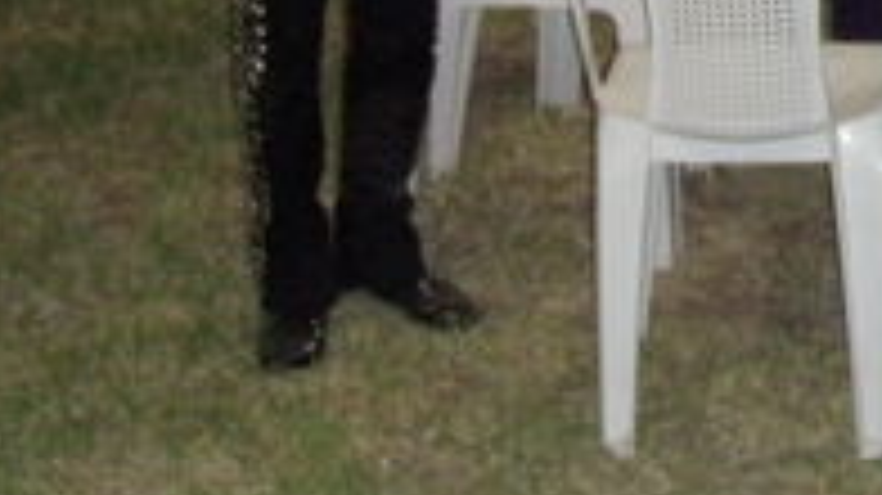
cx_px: 958
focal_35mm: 135
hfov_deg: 15.5
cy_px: -441
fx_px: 3156
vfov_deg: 8.6
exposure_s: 1/30
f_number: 3.5
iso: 400
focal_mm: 6.7
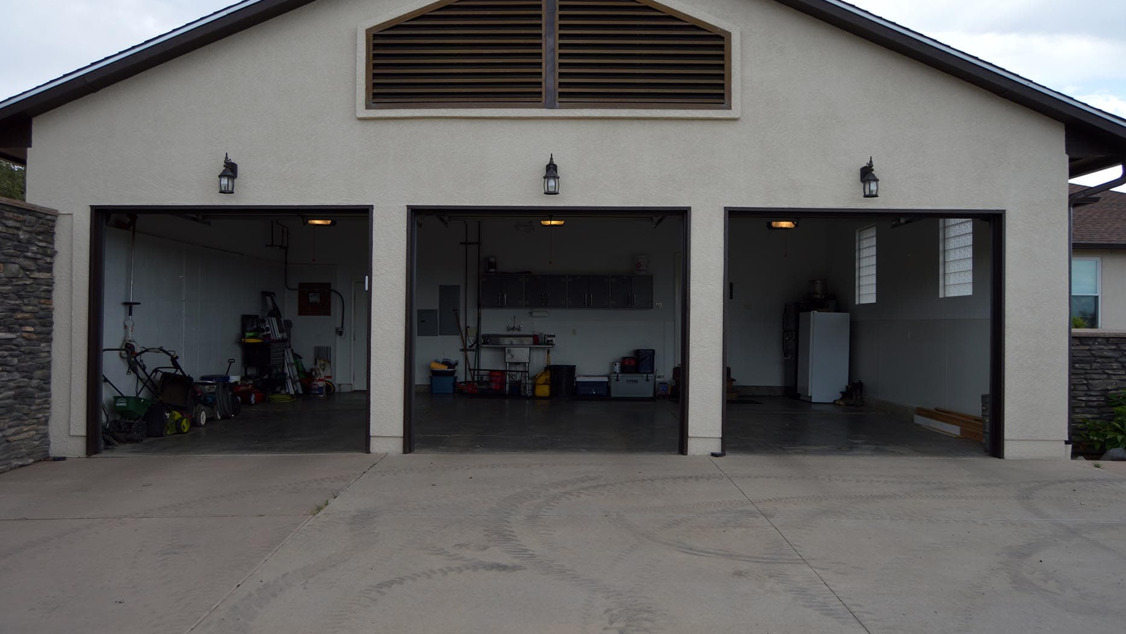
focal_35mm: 29
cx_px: 559
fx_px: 866
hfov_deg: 66.1
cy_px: 315
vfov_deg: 40.2
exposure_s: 1/320
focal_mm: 18
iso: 100
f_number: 3.5
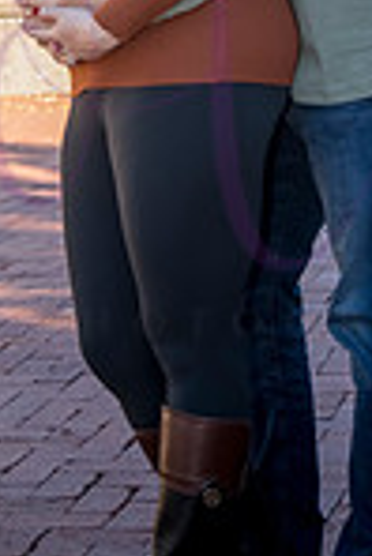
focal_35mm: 140
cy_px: -158
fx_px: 2165
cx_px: 135
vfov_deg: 14.1
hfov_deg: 9.8
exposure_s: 1/640
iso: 640
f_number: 4.2
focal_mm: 46
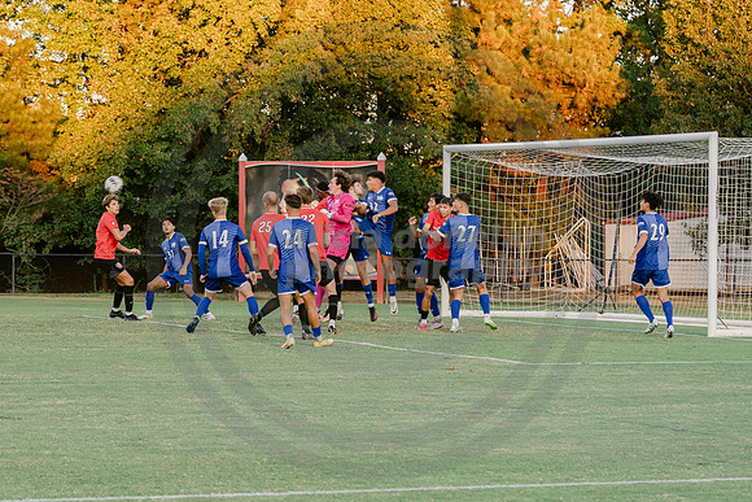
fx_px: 2722
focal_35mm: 130
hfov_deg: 15.7
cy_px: 251
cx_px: 208
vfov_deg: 10.5
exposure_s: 1/250
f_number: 4.5
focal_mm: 90
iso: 640
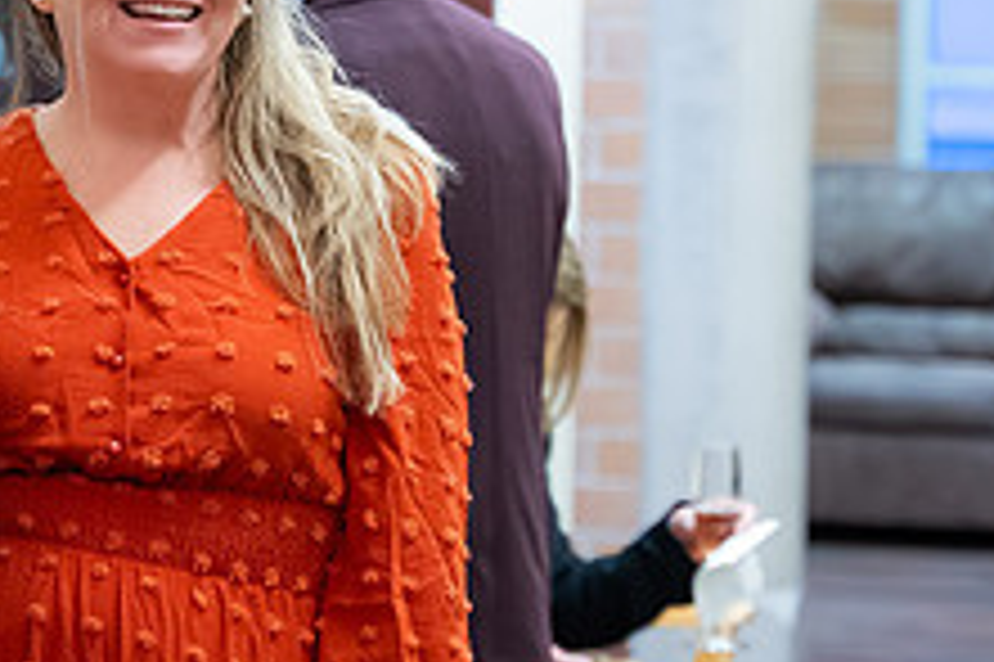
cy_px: 410
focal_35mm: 215
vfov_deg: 6.4
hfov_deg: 9.6
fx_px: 5932
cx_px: 181
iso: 5000
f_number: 3.2
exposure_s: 1/125
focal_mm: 75
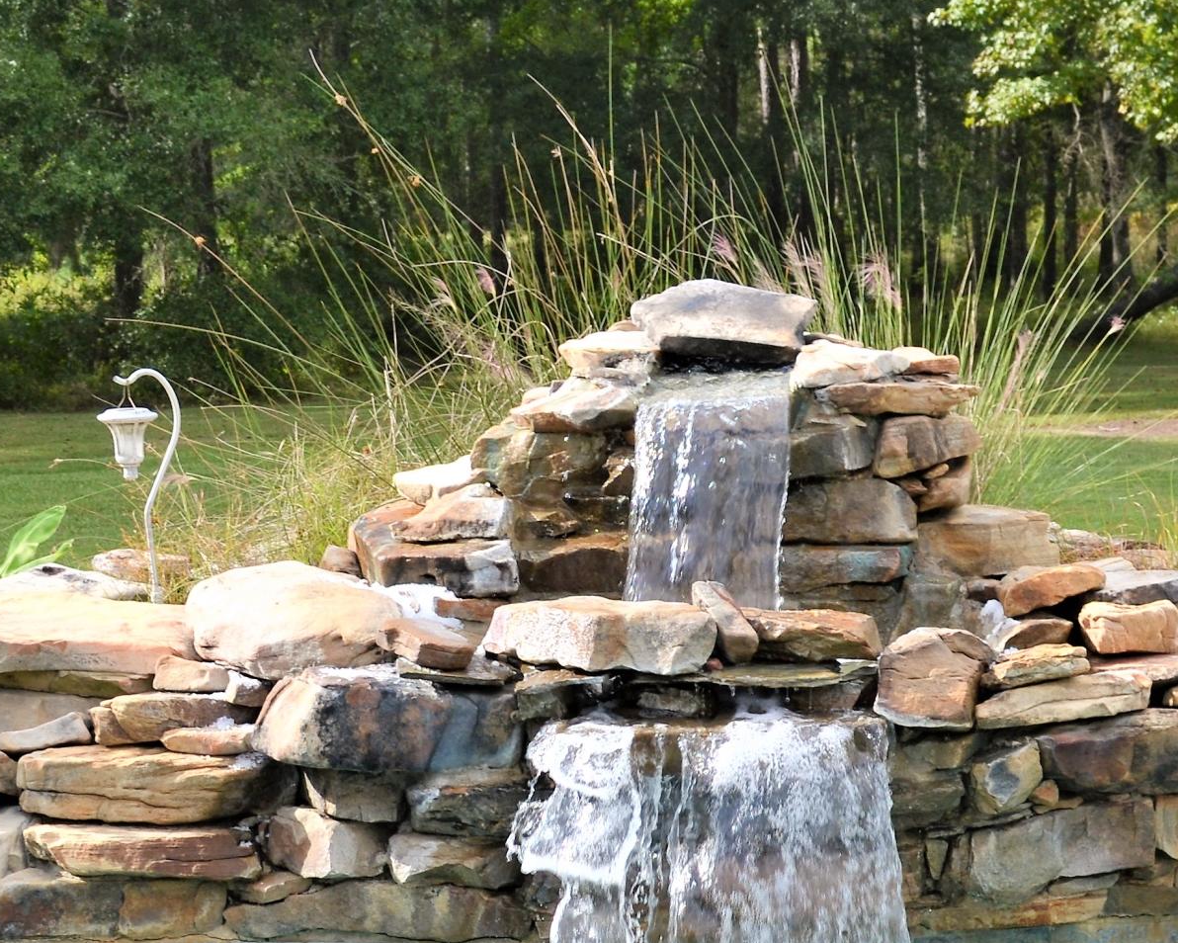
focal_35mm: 85
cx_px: 605
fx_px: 2964
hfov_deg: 22.5
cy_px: 732
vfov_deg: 17.9
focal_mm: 24
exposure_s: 1/200
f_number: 7.1
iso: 100
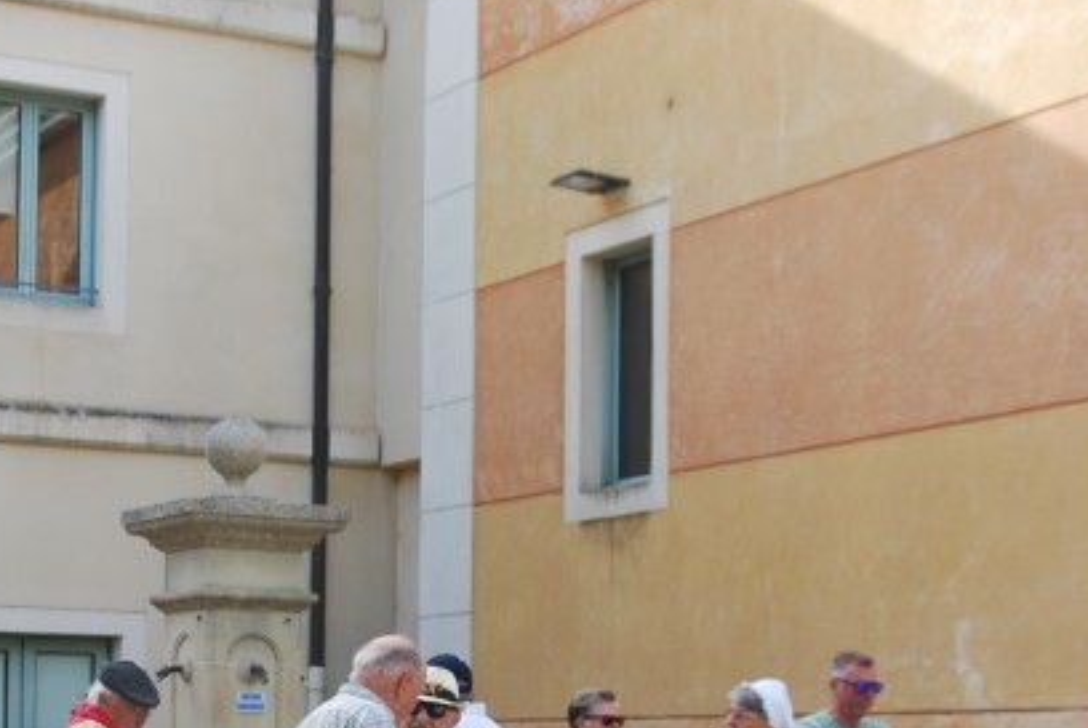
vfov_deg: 17.0
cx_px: 347
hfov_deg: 25.5
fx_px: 2390
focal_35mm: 79
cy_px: 680
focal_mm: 24
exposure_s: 1/125
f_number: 5.6
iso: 110
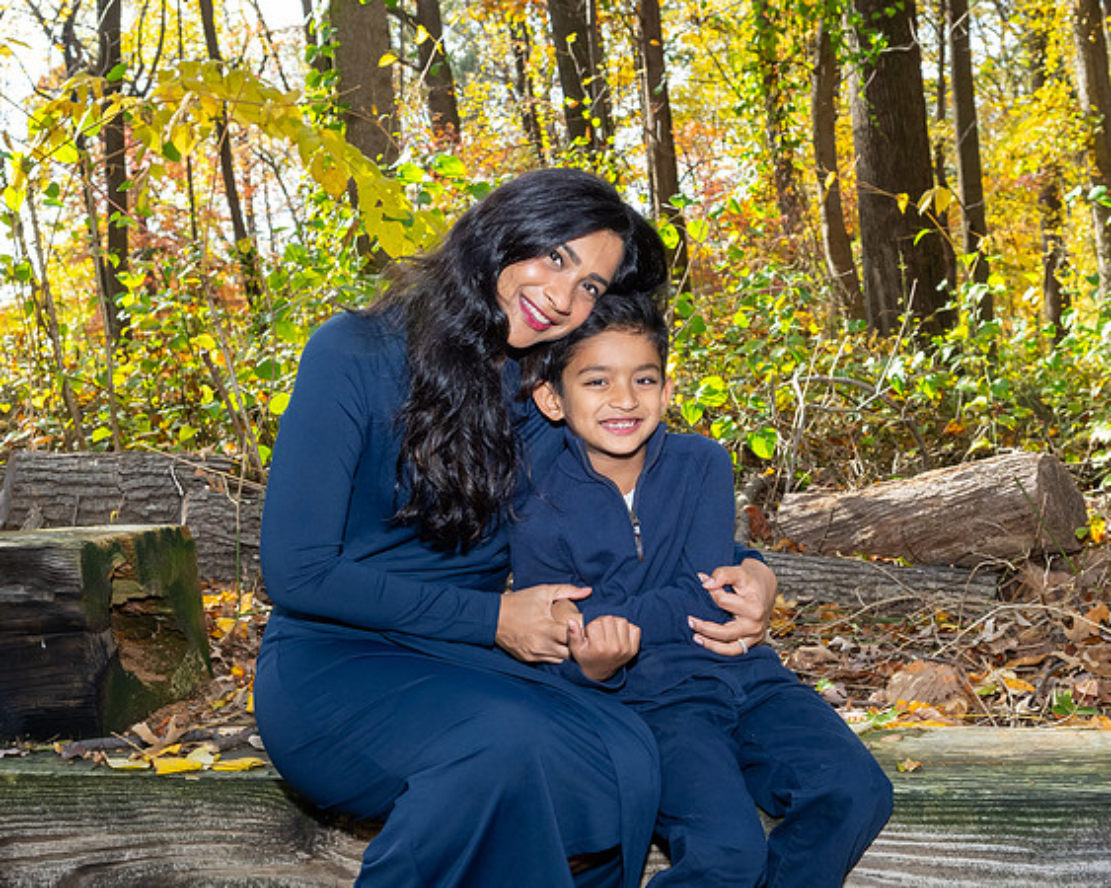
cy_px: 444
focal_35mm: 51
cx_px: 595
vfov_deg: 29.8
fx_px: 1667
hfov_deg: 36.9
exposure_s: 1/250
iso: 800
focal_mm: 30
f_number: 7.1
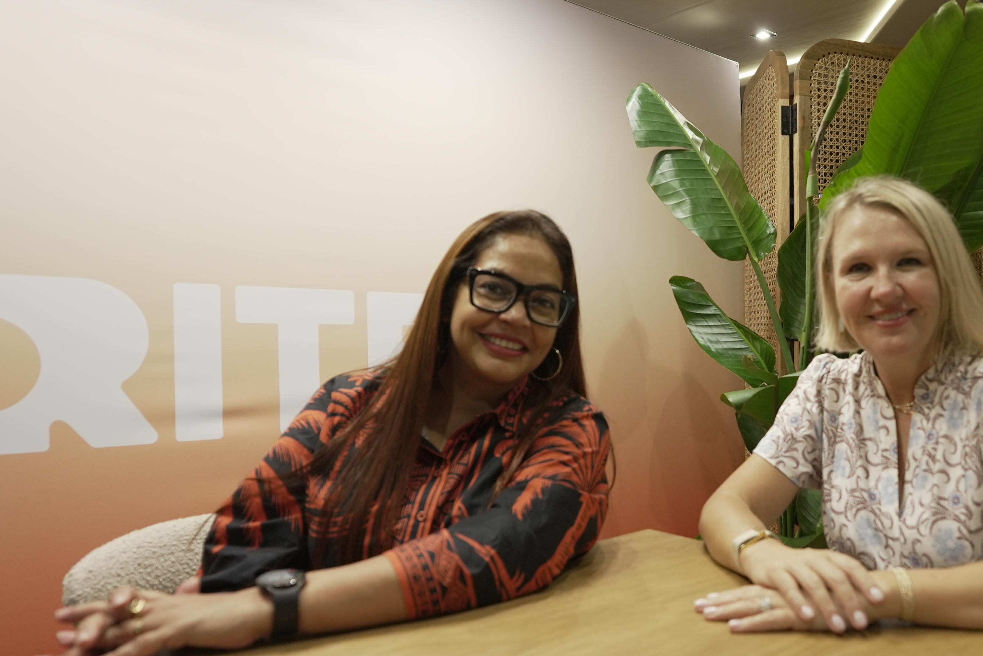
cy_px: 351
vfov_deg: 45.0
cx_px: 664
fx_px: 792
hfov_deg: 61.9
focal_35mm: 29
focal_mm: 19
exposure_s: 1/50
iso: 800
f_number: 2.8
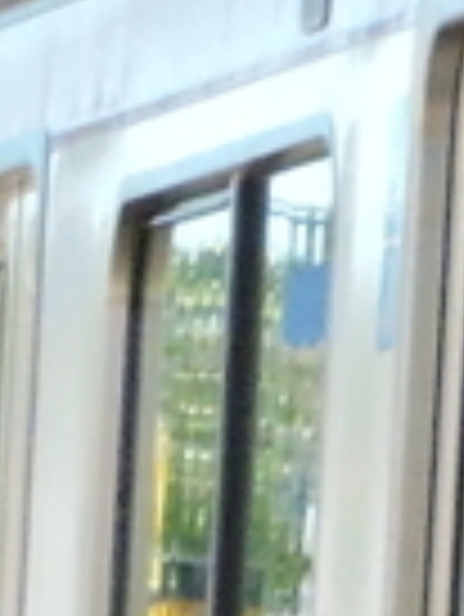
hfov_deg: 1.0
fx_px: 26535
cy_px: 481
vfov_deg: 1.3
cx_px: 685
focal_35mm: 1487
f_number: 5.2
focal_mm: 30.5
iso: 1600
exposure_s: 1/1600
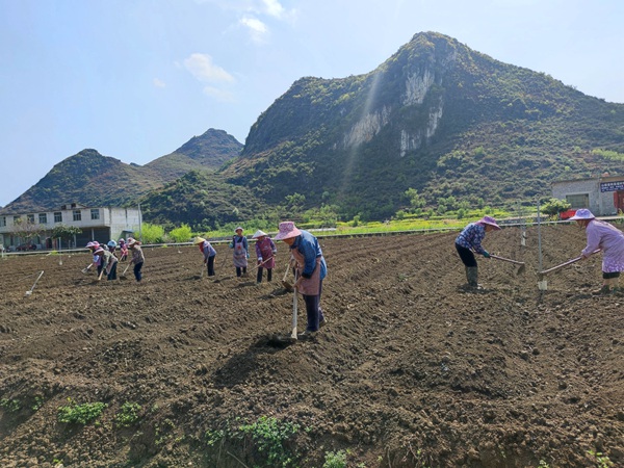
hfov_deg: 71.6
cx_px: 312
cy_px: 234
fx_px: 433
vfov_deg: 56.8
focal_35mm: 24
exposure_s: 1/778
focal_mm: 6.72
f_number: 1.69
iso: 50
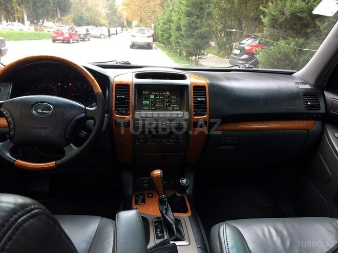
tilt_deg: -17.8
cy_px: 126
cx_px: 169
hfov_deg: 61.7
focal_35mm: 29
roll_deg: -3.0
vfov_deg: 48.2
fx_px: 283
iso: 32
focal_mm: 4.15
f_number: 2.2
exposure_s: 1/33
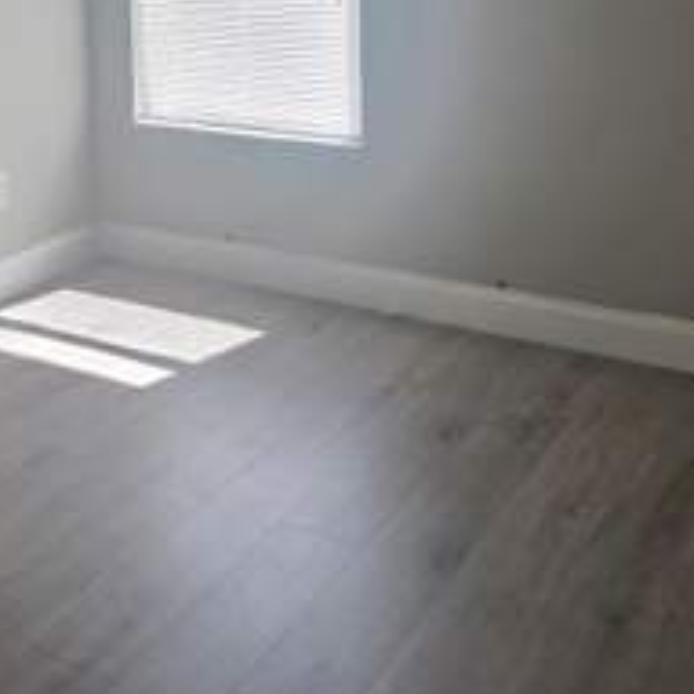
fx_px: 1157
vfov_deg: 32.3
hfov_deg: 32.5
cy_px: 120
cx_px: 138
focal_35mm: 51
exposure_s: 1/180
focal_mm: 6.3
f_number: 1.7
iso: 64
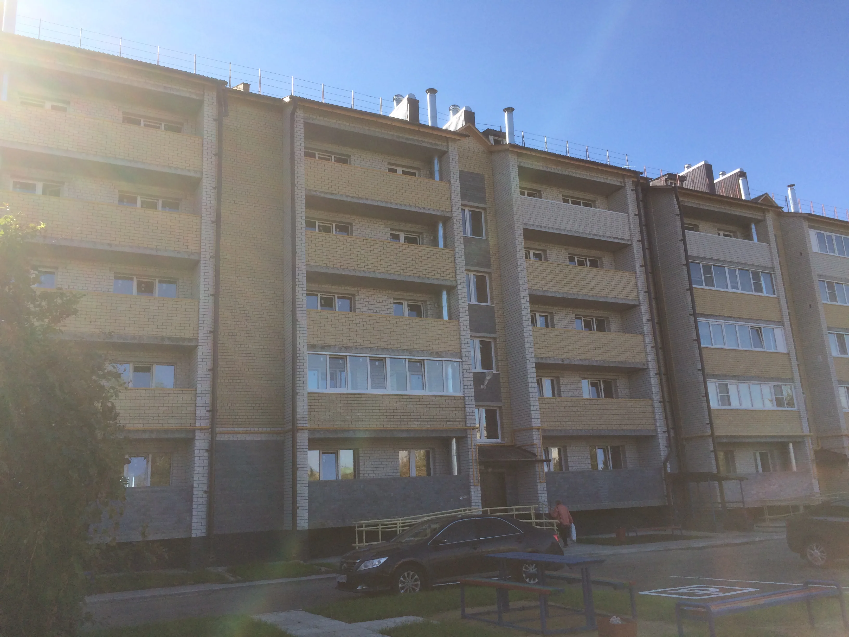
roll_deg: +3.7
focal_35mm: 29
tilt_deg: +13.9
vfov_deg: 48.2
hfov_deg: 61.7
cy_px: 318
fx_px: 711
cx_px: 424
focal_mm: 4.15
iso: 32
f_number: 2.2
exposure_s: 1/1580
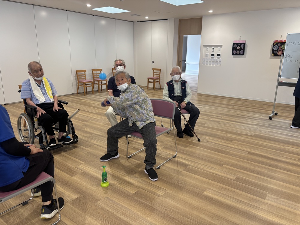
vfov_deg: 53.1
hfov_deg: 67.3
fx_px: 225
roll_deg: -1.0
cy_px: 112
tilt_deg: -14.5
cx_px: 150
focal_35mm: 26
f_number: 1.6
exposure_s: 1/60
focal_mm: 5.96
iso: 125
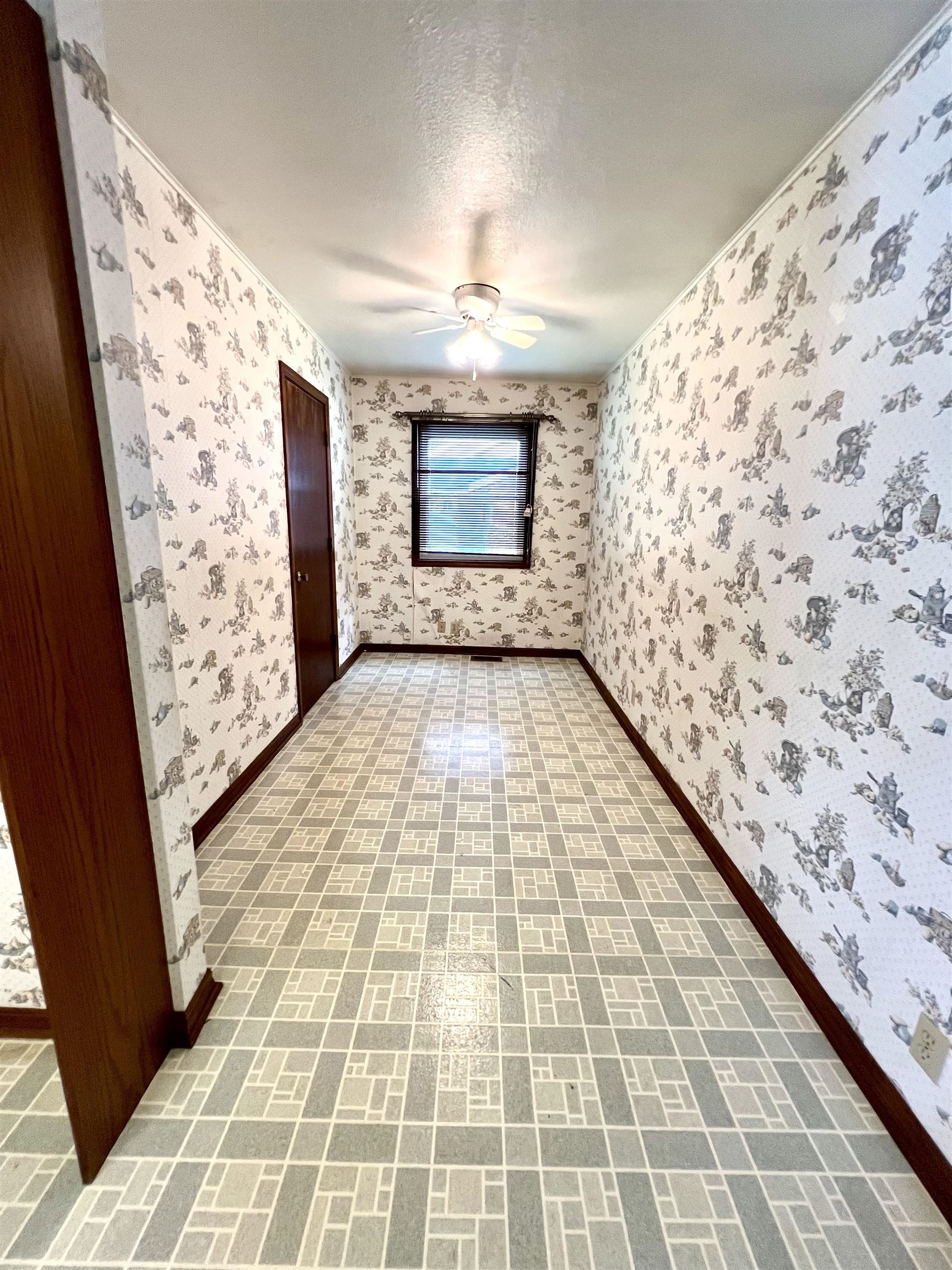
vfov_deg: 106.2
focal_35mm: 13
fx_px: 477
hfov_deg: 89.9
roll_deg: -1.9
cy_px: 635
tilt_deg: -12.2
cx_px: 476
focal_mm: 1.57
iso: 200
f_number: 1.8
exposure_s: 1/120
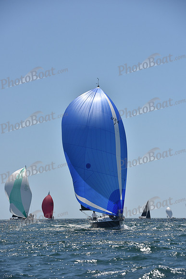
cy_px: 140
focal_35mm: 125
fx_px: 968
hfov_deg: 11.0
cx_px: 93
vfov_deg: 16.4
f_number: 7.1
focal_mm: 125
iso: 320
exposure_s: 1/1250
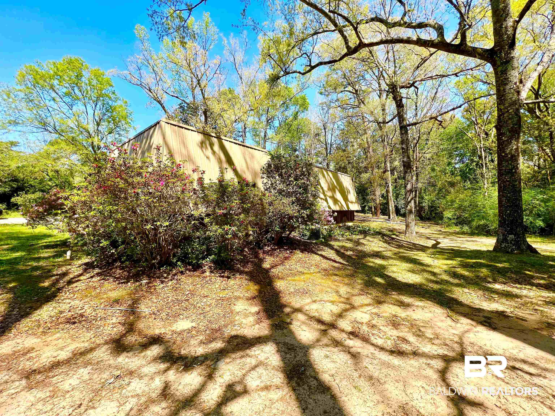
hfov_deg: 106.2
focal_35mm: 13
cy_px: 208
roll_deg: +1.1
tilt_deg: +0.3
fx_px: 208
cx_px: 278
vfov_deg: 89.9
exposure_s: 1/576
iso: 32
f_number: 1.8
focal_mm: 1.57
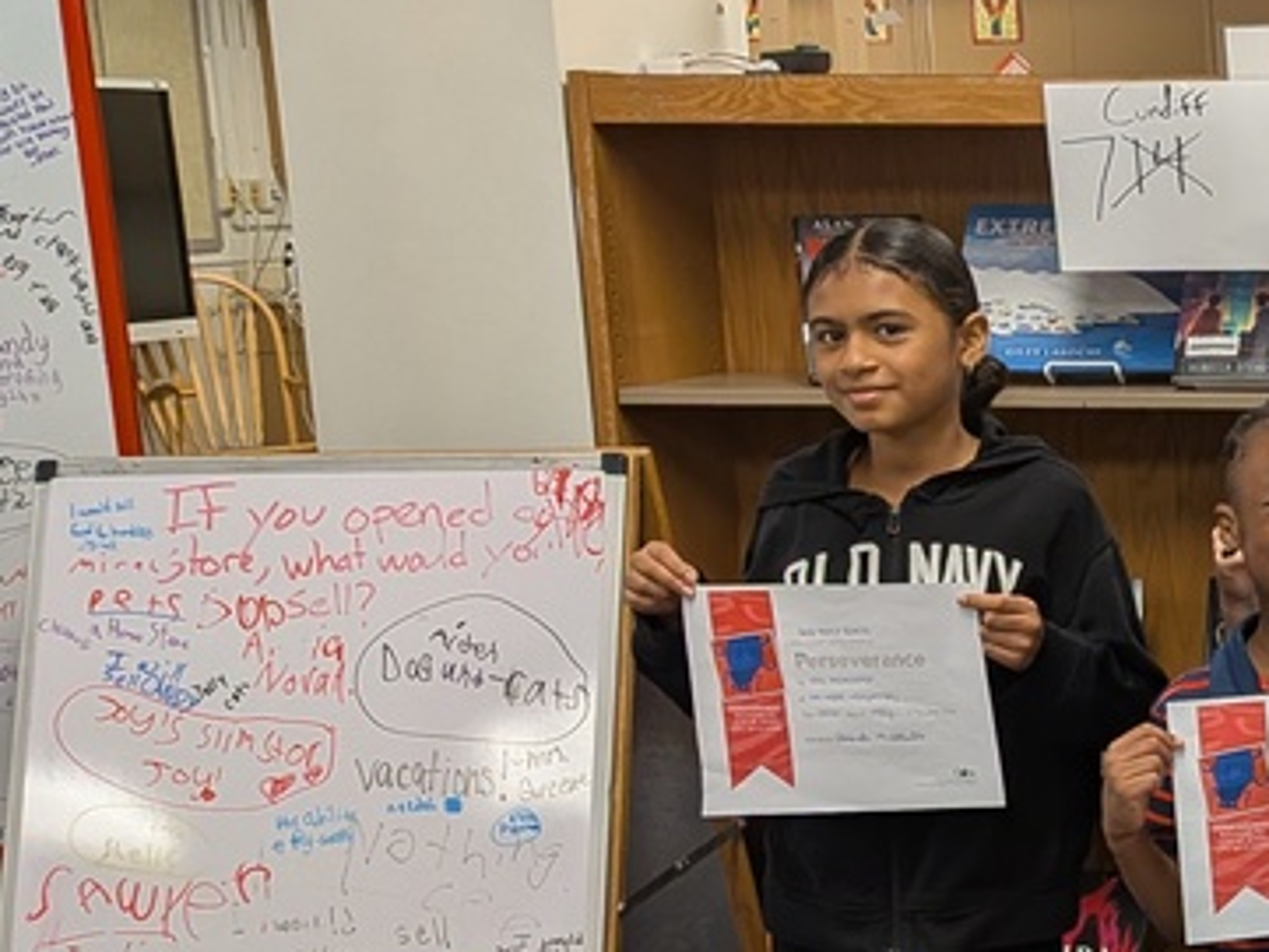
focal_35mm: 68
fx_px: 2494
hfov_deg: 23.9
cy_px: 653
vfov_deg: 21.5
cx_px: 1779
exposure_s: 1/40
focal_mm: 4.53
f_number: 1.7
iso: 80
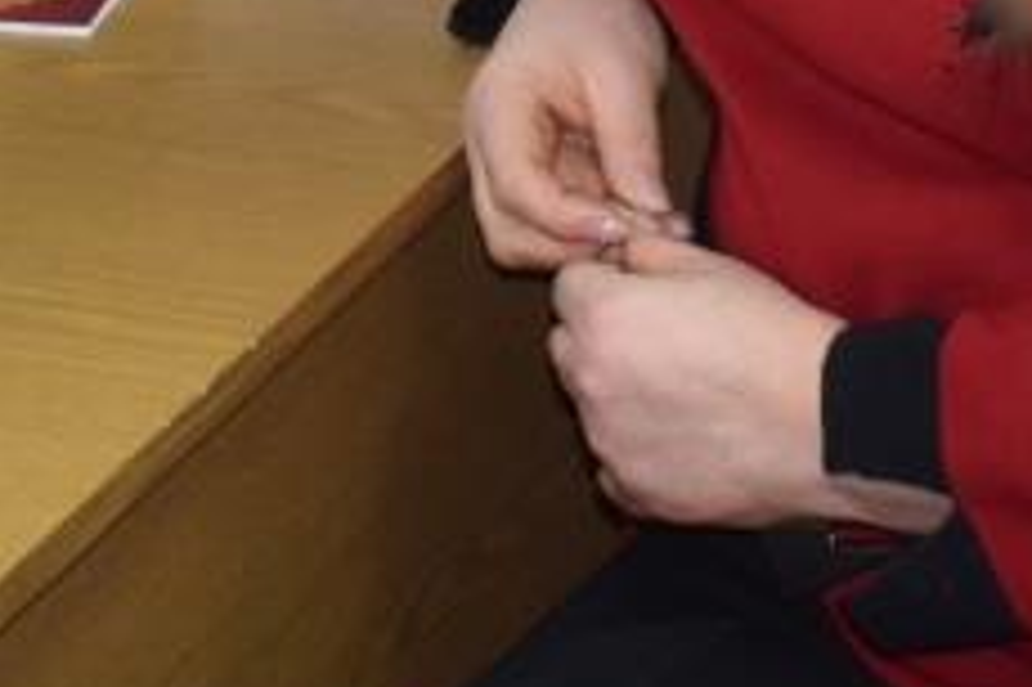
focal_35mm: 147
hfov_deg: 13.5
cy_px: -662
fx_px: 4211
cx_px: -296
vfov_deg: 8.8
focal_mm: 22
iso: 800
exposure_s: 1/60
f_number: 4
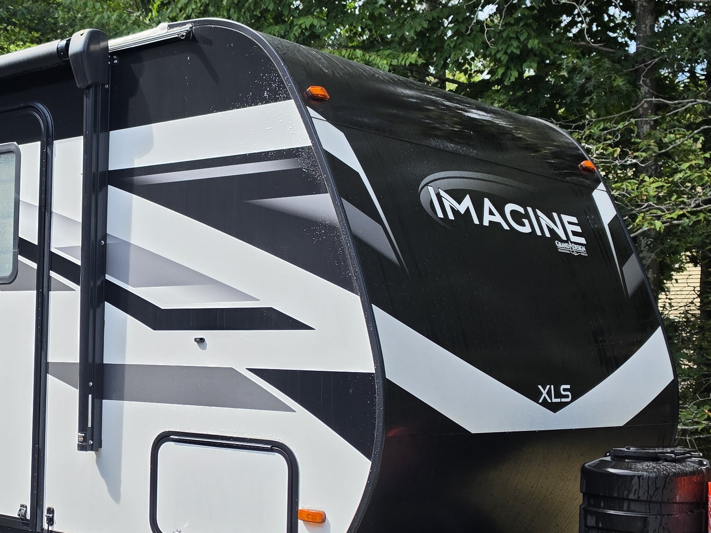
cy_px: 320
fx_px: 1150
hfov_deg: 32.8
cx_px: 90
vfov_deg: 26.0
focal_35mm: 56
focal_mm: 6.5
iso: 64
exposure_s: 1/3381
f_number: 1.4
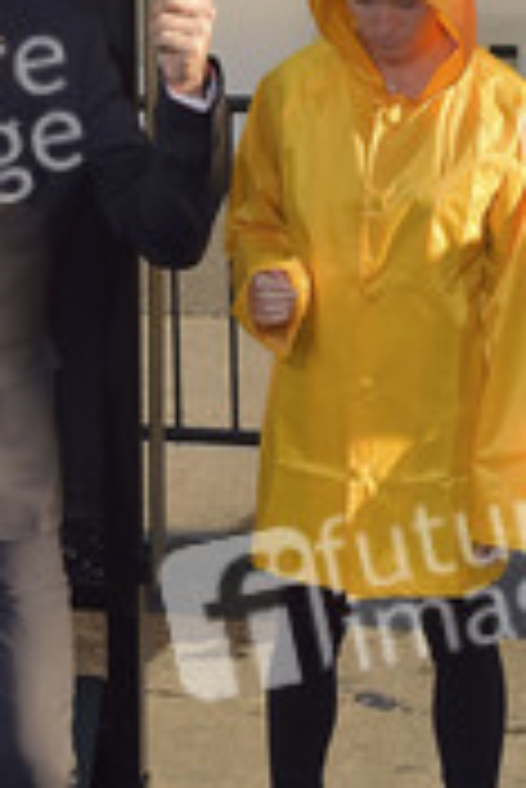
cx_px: -16
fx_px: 1903
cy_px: 369
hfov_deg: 15.4
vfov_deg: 23.4
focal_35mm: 87
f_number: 6.3
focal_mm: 38
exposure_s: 1/320
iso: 500
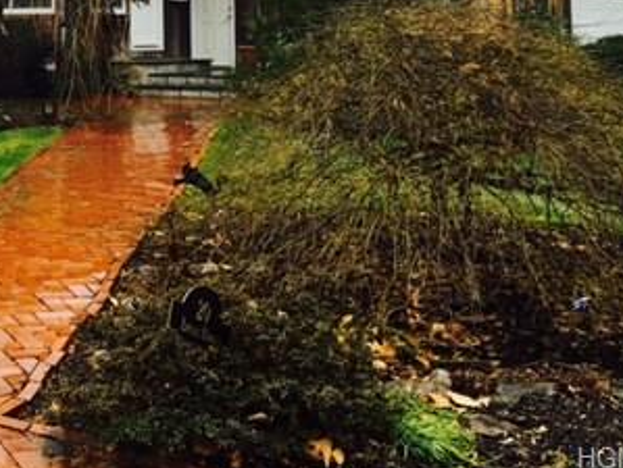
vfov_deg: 22.6
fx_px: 1117
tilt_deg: +3.7
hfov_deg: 29.4
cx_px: 19
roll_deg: +0.5
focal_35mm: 62
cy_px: -21
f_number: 2.2
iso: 25
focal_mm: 4.15
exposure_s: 1/120
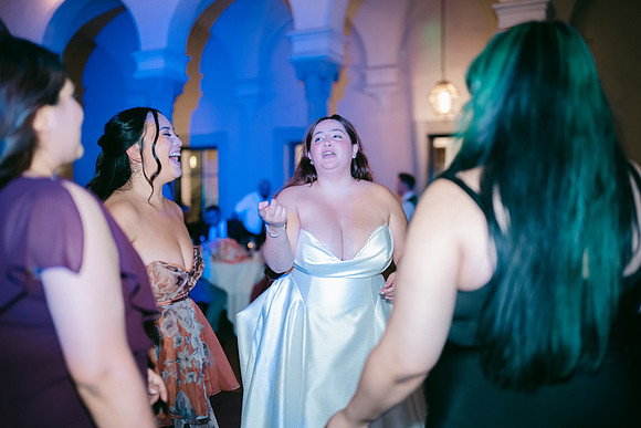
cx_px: 320
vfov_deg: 36.4
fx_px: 650
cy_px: 214
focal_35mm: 37
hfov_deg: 52.5
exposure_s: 1/125
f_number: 1.2
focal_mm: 35
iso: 1250
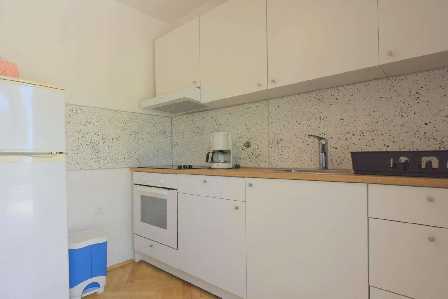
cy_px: 149
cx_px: 167
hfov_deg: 85.2
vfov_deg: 64.5
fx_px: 236
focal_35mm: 19
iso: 400
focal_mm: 10
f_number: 5.6
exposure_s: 1/125
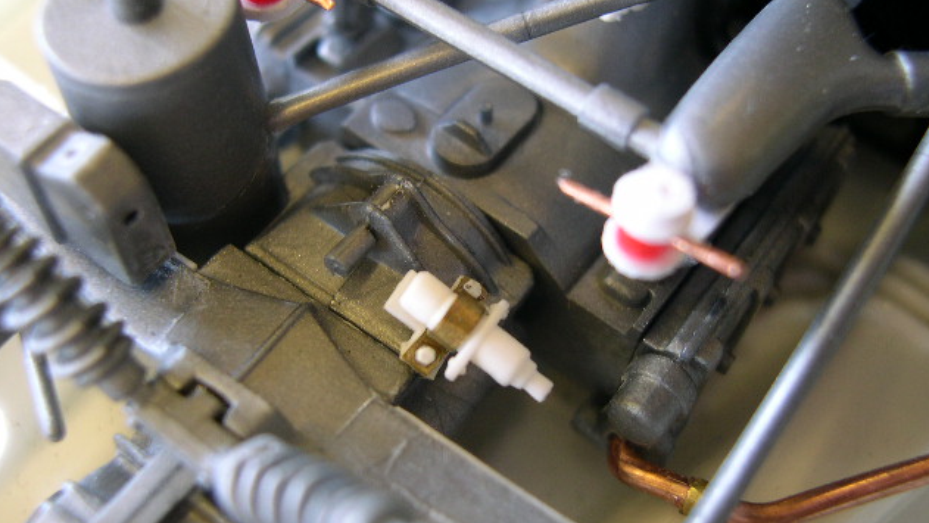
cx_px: 462
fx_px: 1035
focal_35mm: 42
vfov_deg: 28.3
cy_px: 278
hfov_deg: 48.4
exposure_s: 1/9.7
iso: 100
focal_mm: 8
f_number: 2.8
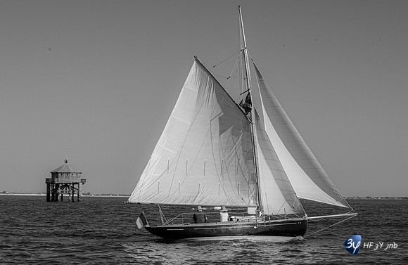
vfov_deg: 16.5
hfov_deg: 25.1
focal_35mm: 81
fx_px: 916
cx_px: 202
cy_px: 146
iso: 640
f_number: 14
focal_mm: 70
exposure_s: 1/800
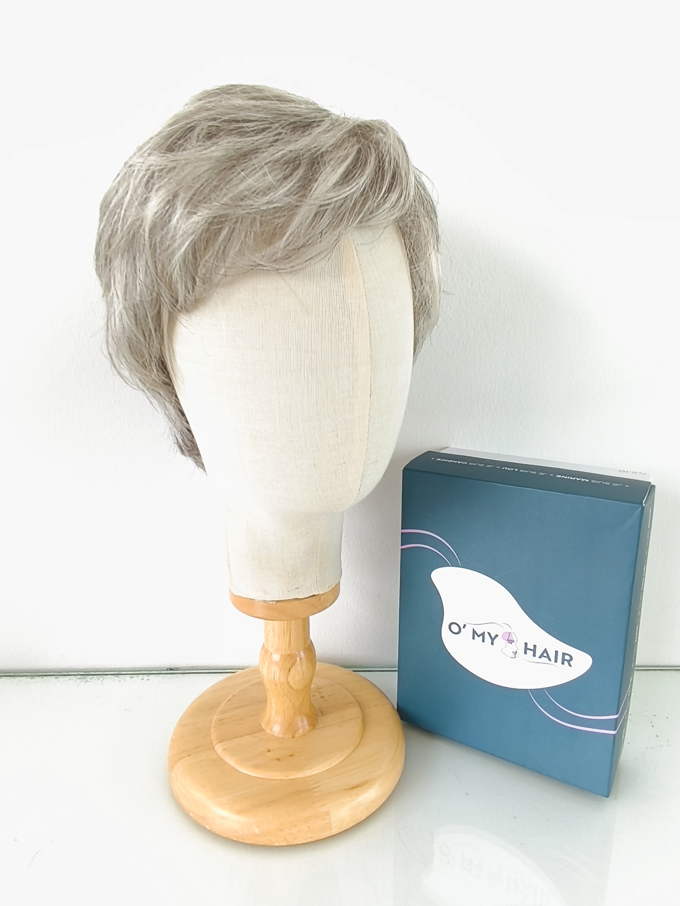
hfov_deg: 58.9
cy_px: 453
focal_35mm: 23
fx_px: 602
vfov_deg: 73.9
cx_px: 340
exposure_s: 1/60
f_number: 2.2
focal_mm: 1.65
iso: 50
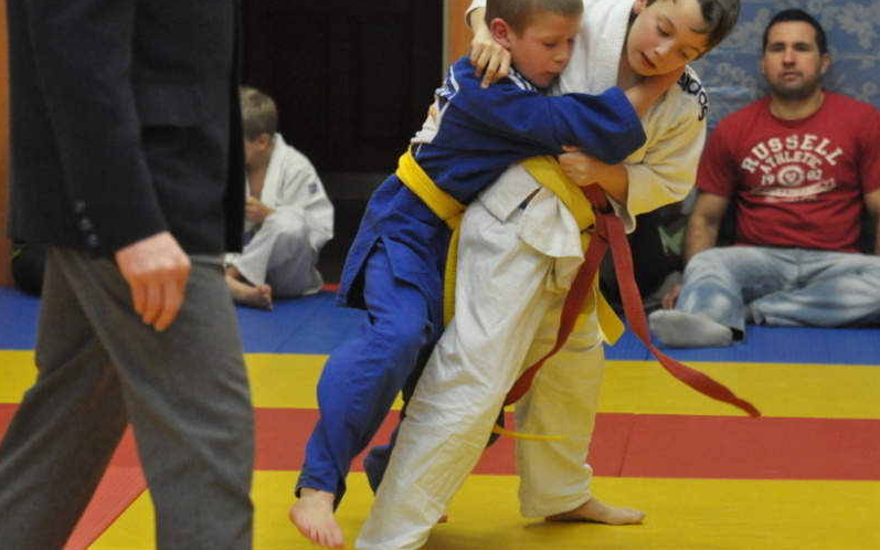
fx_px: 3765
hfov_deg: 13.3
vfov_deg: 8.3
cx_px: 495
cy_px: 197
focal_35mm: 157
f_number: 3.5
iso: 1600
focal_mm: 82
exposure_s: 1/200
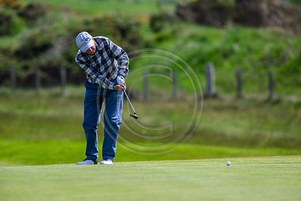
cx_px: 150
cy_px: 100
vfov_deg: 3.4
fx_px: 3345
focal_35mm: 400
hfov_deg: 5.2
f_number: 4
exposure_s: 1/2500
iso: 500
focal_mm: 400
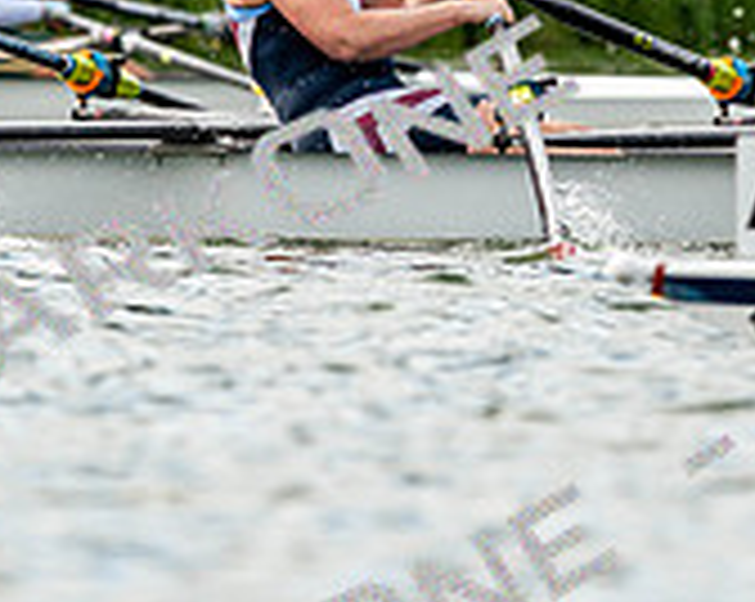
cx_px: 445
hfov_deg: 1.7
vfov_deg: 1.4
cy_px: 2
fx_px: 24953
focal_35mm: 1118
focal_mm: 344
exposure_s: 1/2000
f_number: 6.3
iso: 400
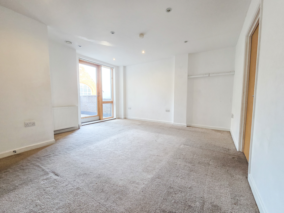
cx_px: 142
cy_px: 106
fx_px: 107
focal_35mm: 13
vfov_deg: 89.9
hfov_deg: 106.2
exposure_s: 1/50
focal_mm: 2.2
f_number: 2.2
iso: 200
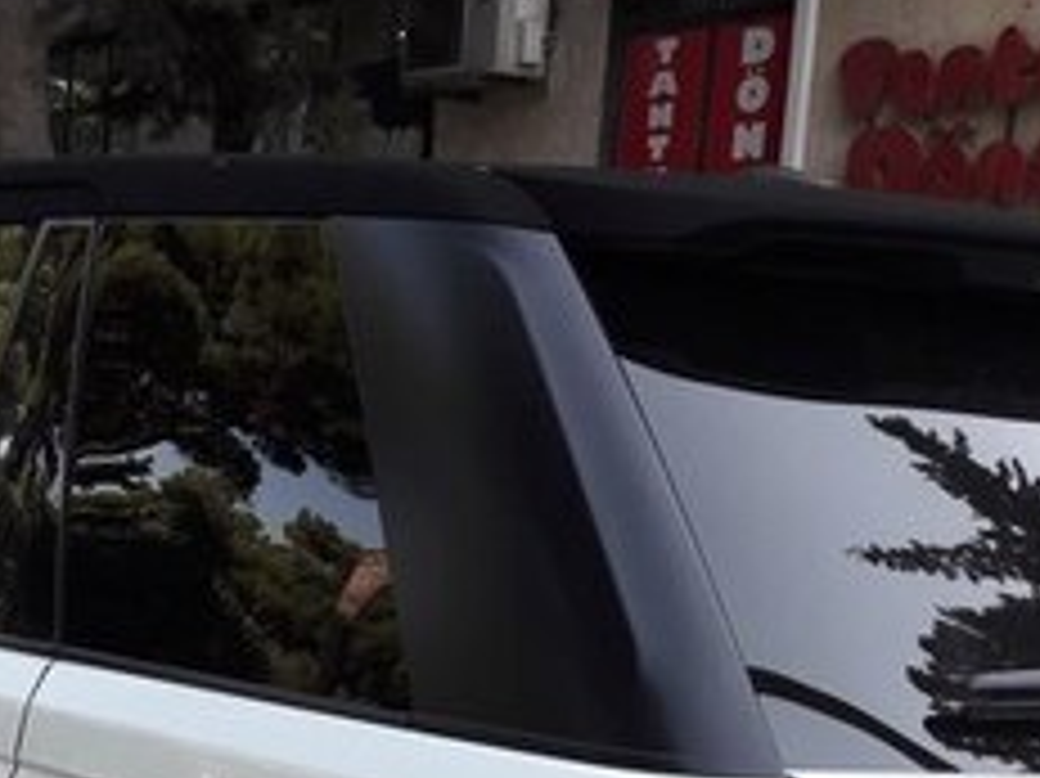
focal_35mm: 80
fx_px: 2402
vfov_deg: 17.5
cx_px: 207
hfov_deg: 24.0
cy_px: 942
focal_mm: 3.7
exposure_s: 1/213
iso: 40
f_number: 1.9
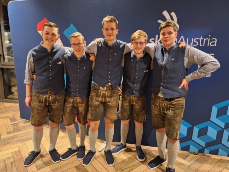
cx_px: 114
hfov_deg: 73.9
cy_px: 86
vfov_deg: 58.9
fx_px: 152
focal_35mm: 23
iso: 500
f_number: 1.8
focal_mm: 5.54
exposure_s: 1/20
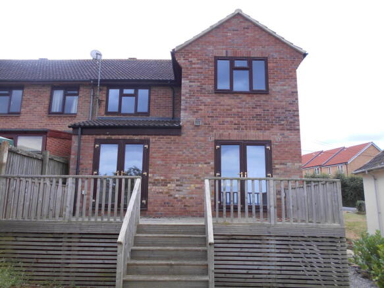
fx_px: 288
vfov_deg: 53.0
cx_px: 192
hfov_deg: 67.3
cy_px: 144
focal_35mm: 26
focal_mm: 4.6
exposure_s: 1/200
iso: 80
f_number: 3.2
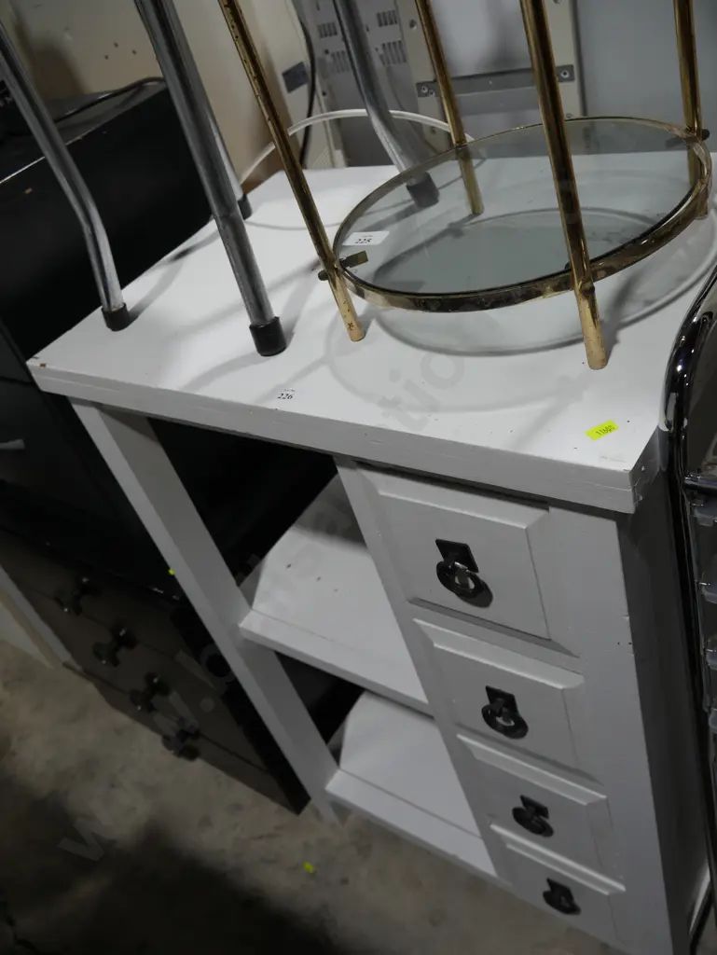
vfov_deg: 59.9
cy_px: 478
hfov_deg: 46.8
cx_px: 358
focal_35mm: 30
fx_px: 828
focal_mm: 15
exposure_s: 1/125
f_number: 4.5
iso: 200
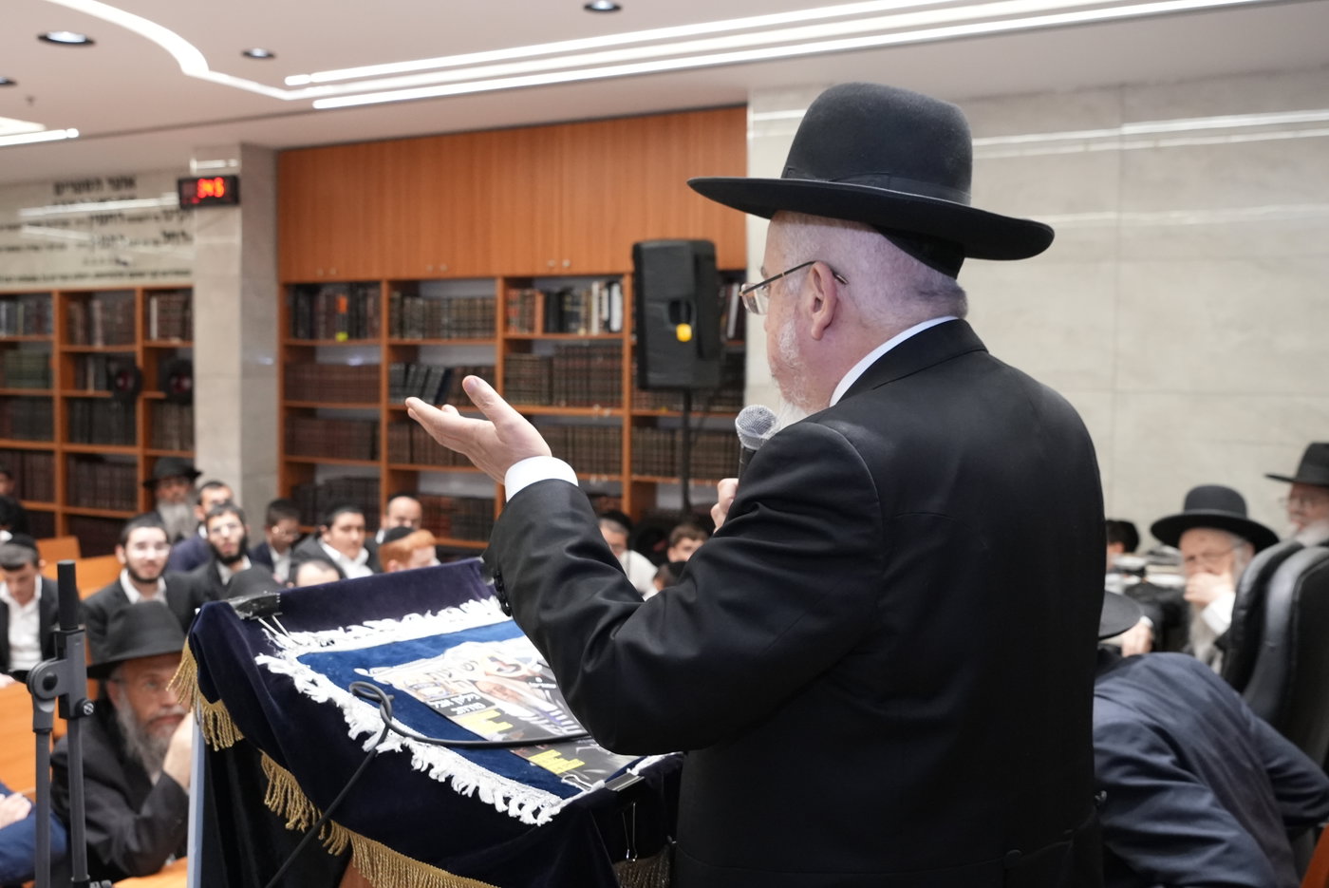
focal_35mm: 38
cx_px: 664
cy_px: 444
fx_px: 1403
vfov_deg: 35.1
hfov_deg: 50.7
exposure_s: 1/200
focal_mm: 38
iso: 8000
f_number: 6.3
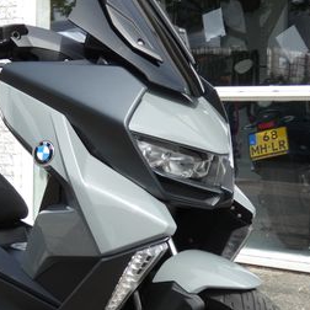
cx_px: 14
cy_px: 214
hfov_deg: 18.5
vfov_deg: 18.8
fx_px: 932
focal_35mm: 92
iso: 80
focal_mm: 7.3
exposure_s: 1/400
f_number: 3.6
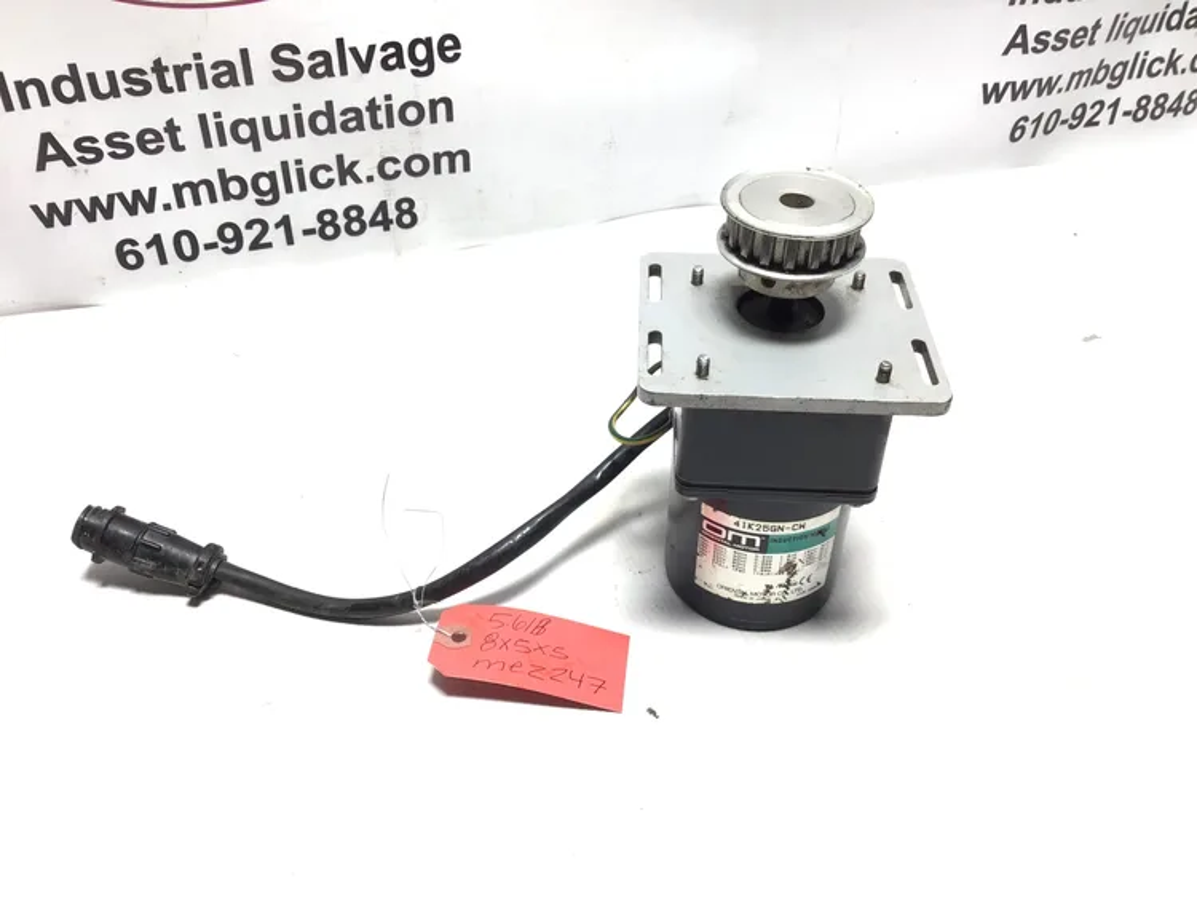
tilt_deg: -39.5
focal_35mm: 31
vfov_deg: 45.5
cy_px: 450
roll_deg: -2.3
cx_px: 598
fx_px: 1072
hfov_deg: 58.3
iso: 25
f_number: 2.4
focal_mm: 3.3
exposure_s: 1/60
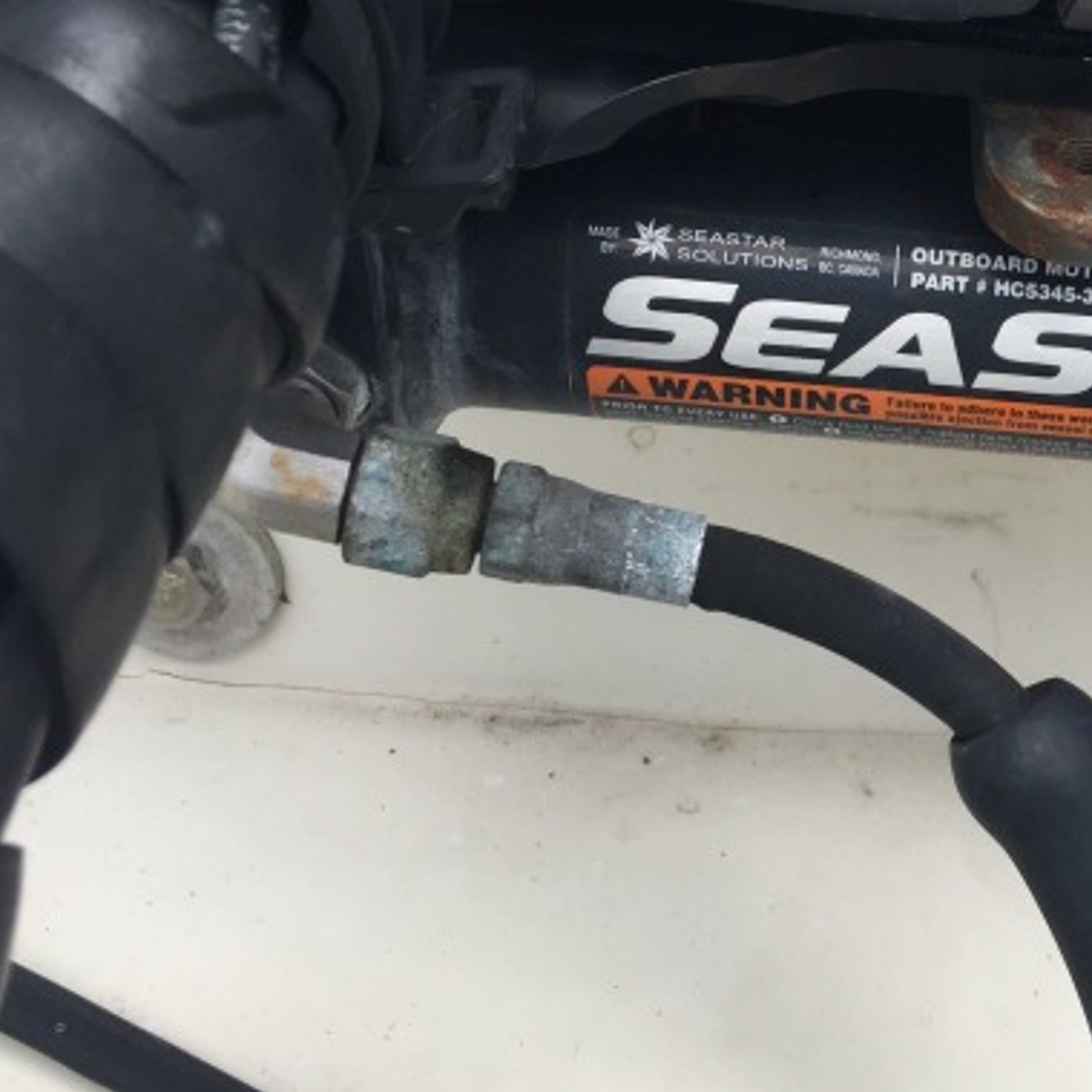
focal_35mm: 54
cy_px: 460
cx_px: 1009
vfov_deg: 31.6
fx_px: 1927
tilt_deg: -47.4
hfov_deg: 30.1
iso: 32
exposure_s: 1/659
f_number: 2.2
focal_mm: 4.15
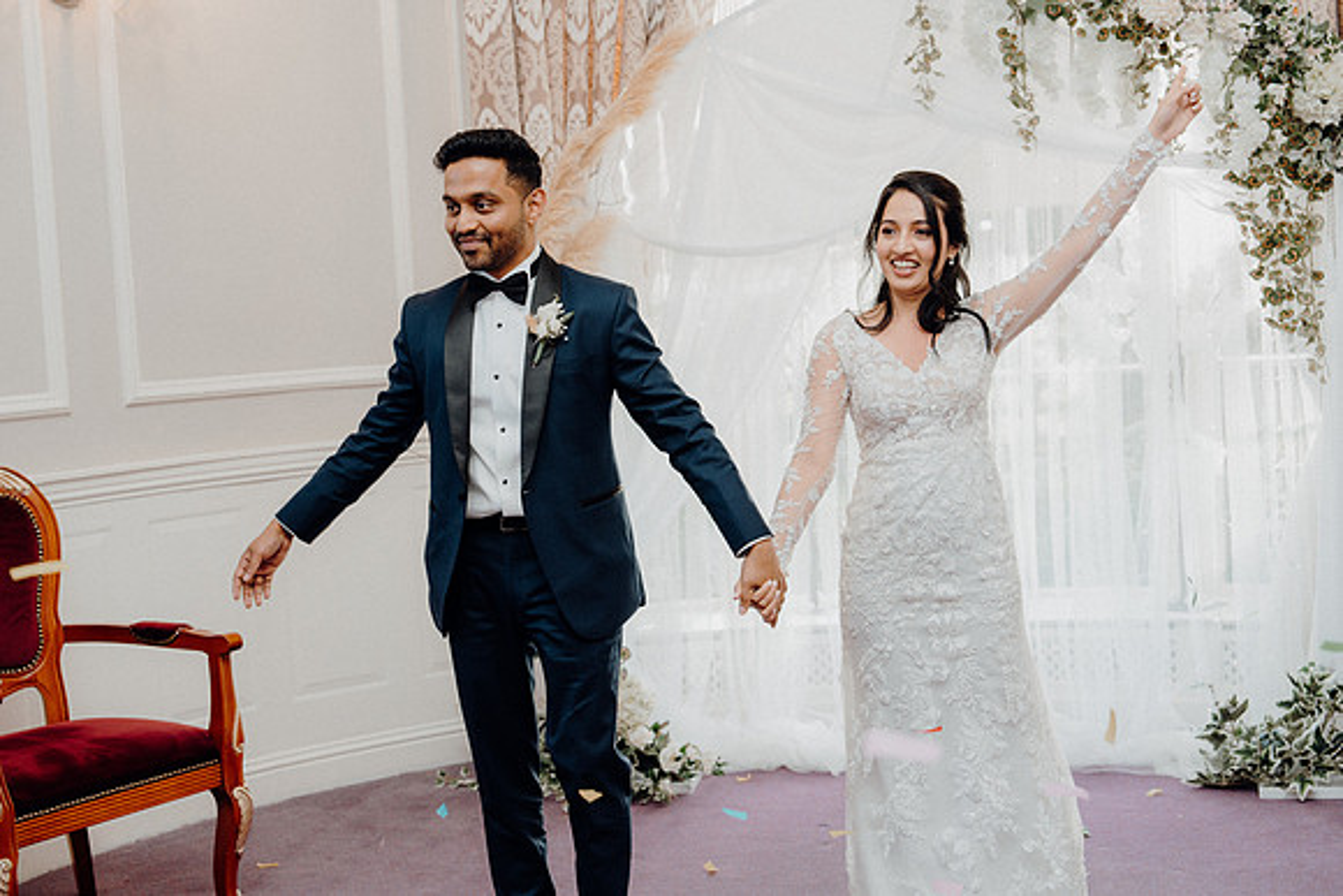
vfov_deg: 28.1
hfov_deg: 41.1
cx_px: 672
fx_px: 1791
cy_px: 448
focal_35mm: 48
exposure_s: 1/200
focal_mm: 48
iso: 400
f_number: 3.5
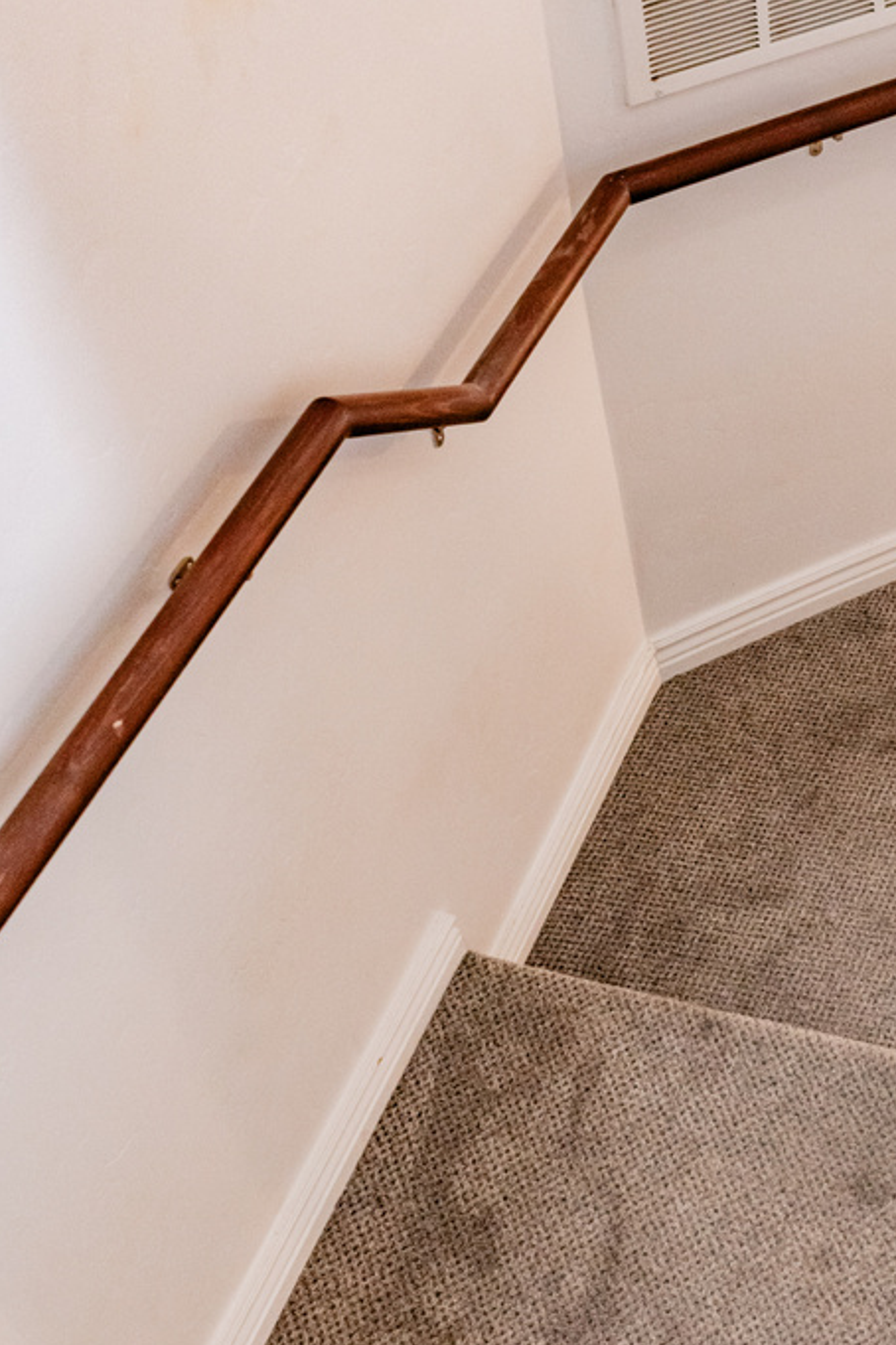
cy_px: 551
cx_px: 1005
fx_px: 2165
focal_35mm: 58
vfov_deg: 34.4
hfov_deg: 22.0
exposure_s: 1/60
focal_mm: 25.7
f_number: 4.5
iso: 1600
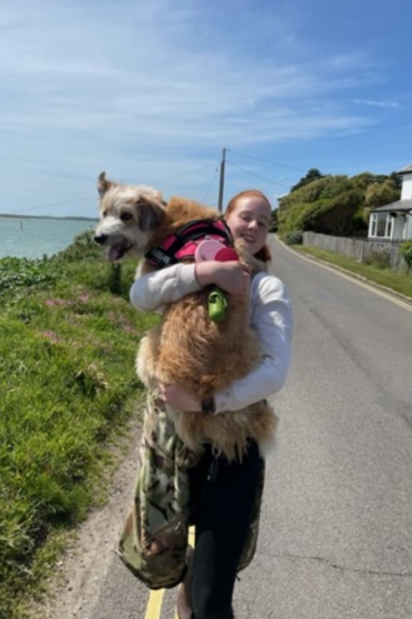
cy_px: 305
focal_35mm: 28
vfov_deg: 65.5
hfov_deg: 46.4
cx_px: 200
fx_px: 481
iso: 32
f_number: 1.6
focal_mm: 4.2
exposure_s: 1/4464
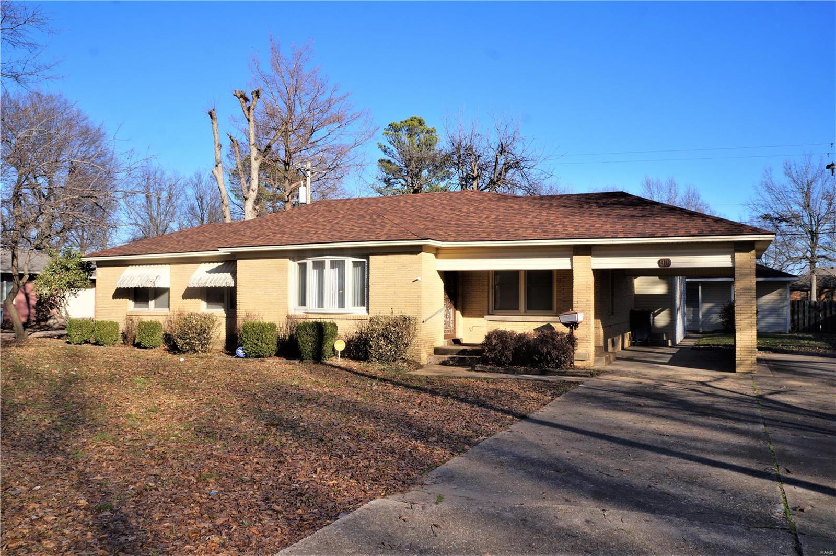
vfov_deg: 47.9
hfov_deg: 67.4
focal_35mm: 27
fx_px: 626
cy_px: 278
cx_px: 418
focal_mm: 18
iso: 100
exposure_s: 1/100
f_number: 13
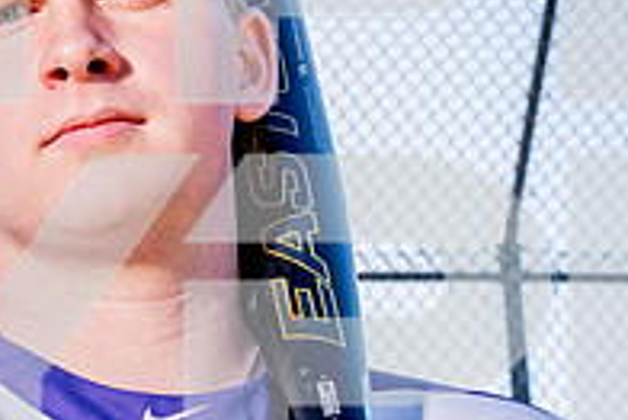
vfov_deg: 8.3
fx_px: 2898
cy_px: 325
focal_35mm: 166
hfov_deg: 12.3
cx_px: 122
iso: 200
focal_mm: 56
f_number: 13
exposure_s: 1/125
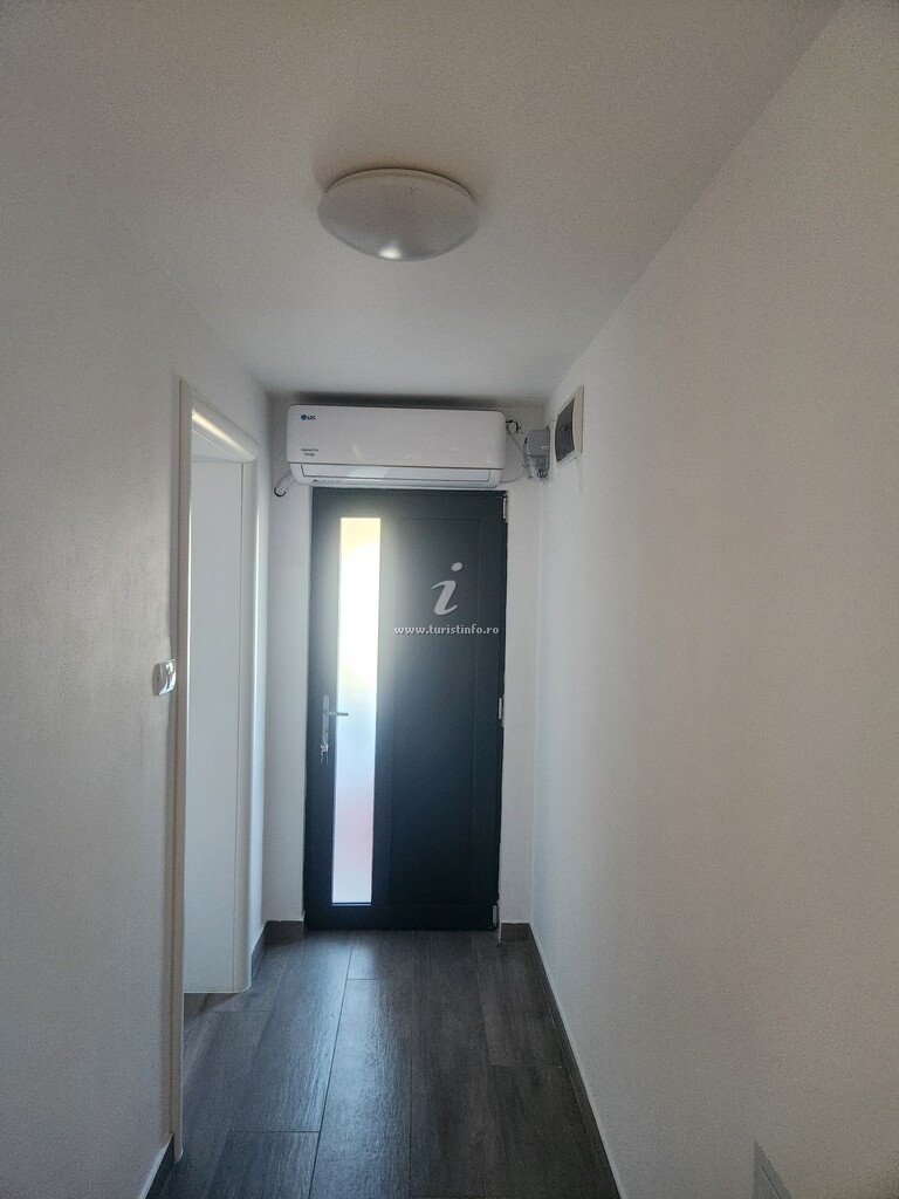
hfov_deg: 58.9
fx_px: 796
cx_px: 450
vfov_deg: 73.9
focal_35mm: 23
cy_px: 600
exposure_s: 1/60
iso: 800
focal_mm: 5.4
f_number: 1.8
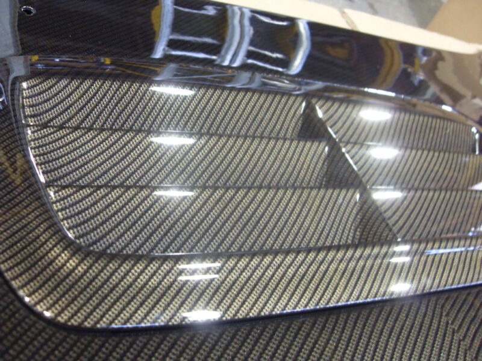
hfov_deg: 52.6
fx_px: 487
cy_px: 180
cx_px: 241
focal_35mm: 35
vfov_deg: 40.7
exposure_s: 1/8
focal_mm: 6.3
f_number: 2.8
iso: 200
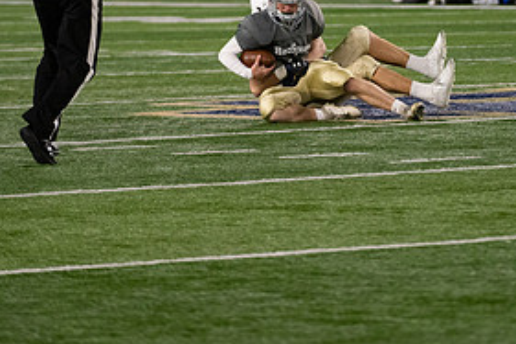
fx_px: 5916
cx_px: 297
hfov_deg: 5.0
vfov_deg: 3.3
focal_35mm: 413
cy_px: -3
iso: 3600
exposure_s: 1/500
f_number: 4
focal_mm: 200
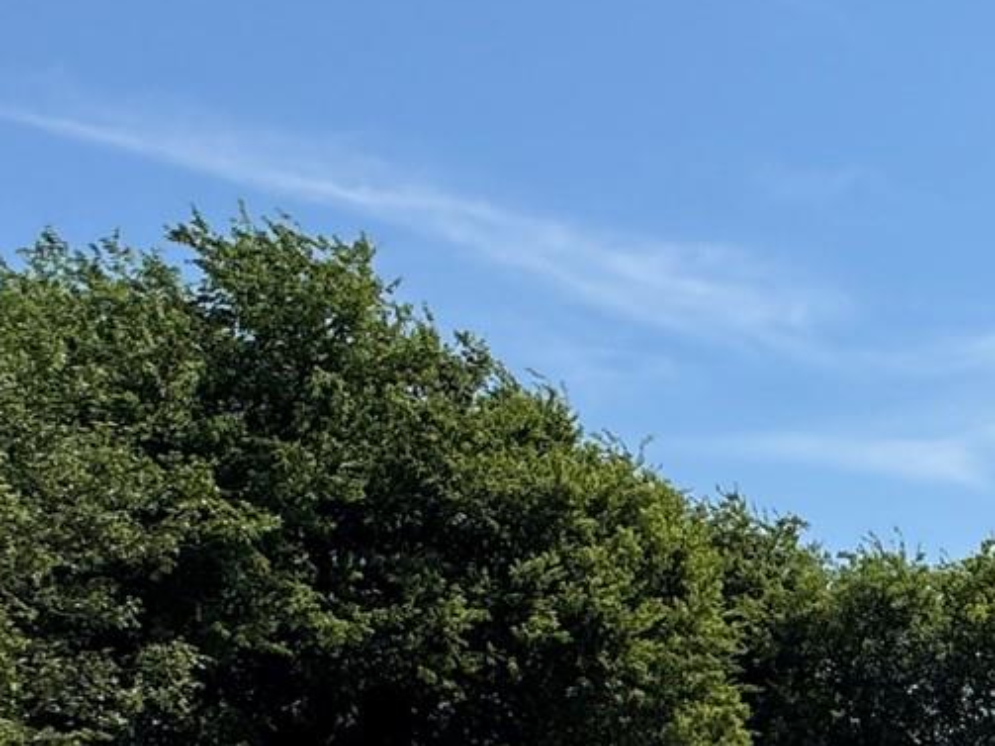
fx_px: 1638
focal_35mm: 57
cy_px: 621
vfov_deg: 25.1
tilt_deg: +9.3
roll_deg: +1.5
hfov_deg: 27.3
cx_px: 1345
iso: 50
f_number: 2.2
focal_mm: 2.22
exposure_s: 1/3247
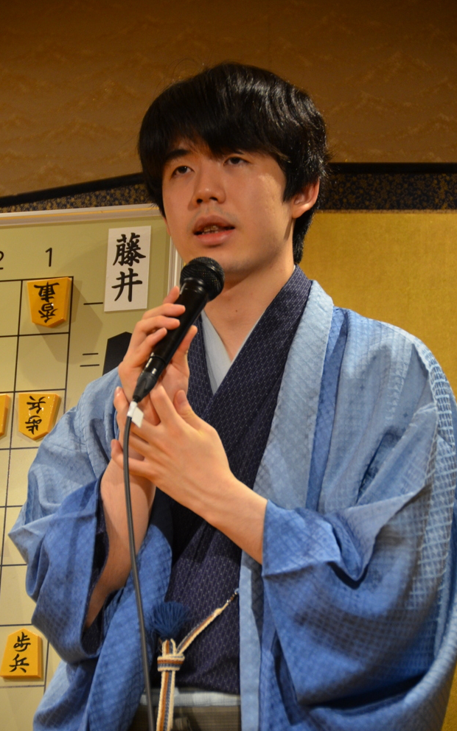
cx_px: 217
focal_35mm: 162
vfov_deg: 13.0
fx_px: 3219
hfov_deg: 8.1
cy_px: 365
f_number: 5.3
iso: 900
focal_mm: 105
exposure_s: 1/30
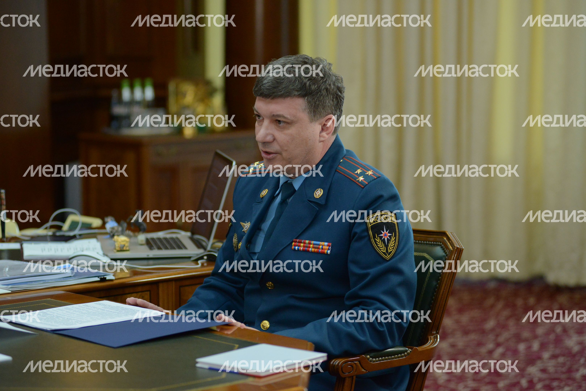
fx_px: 1628
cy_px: 196
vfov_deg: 13.7
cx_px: 293
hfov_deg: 20.4
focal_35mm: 100
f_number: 3.2
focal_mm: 100
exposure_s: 1/640
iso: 3200
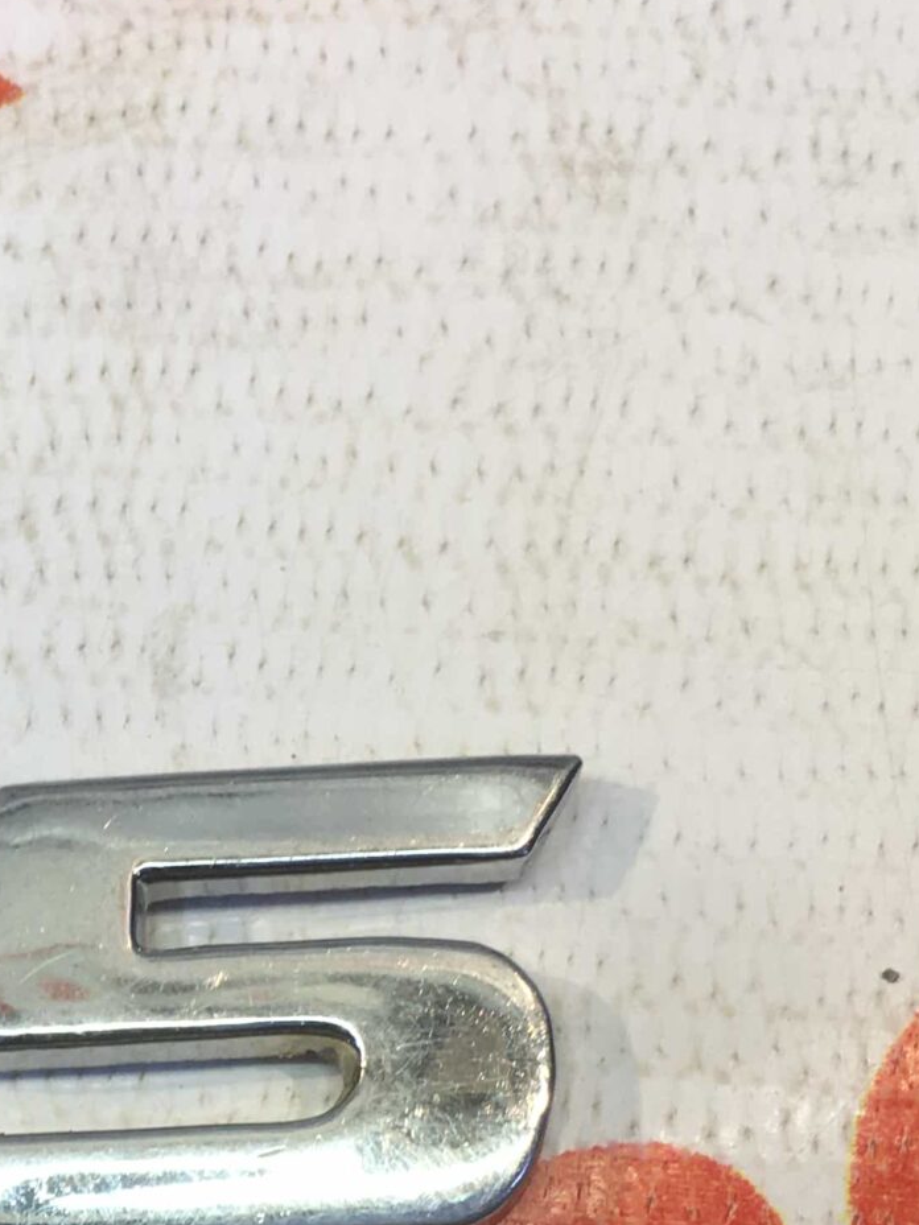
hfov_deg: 17.9
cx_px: -58
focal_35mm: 80
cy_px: 1016
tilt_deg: -76.8
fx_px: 2832
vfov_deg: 24.0
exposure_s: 1/33
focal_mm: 4.15
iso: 32
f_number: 2.2
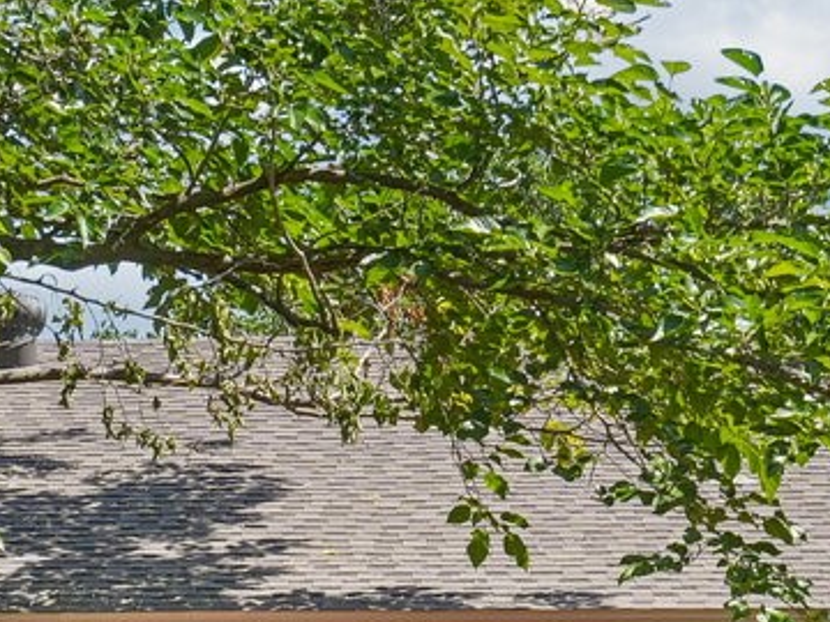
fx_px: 4196
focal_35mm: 175
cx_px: 390
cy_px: 667
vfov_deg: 8.4
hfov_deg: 11.3
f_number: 8
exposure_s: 1/160
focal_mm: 32
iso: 100
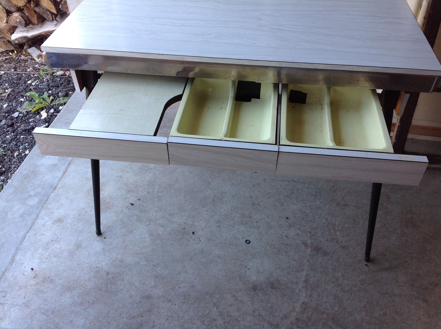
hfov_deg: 52.7
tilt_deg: -42.0
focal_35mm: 35
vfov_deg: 40.6
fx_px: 445
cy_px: 164
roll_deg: -0.1
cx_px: 220
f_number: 2.4
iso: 80
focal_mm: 4.28
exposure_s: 1/120
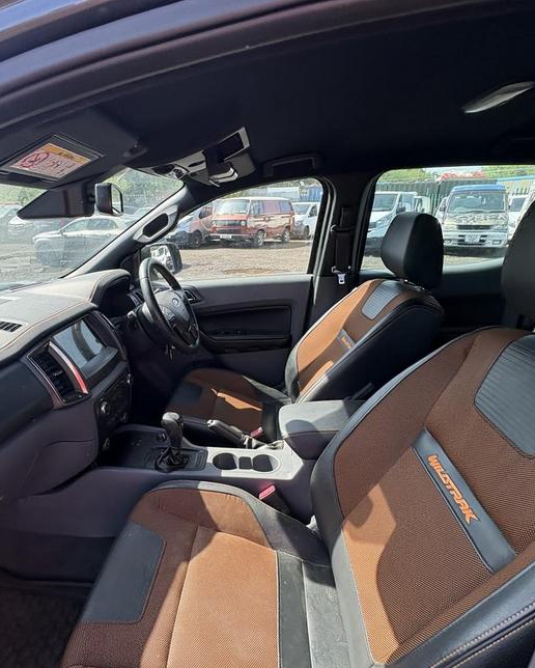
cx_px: 217
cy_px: 347
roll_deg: -4.6
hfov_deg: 70.2
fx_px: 376
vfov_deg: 83.2
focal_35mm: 19
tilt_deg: -28.1
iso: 64
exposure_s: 1/321
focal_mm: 2.22
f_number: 2.2
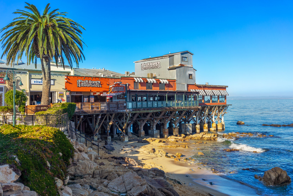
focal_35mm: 35
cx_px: 146
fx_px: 285
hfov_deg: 54.4
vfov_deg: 37.9
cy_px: 98
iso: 125
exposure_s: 1/200
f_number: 11
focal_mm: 35
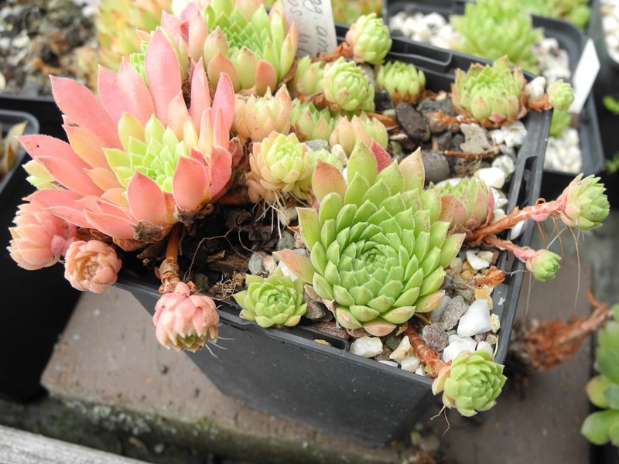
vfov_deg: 49.7
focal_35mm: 28
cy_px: 232
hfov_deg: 63.4
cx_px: 310
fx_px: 501
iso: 100
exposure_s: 1/160
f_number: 2.8
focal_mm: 6
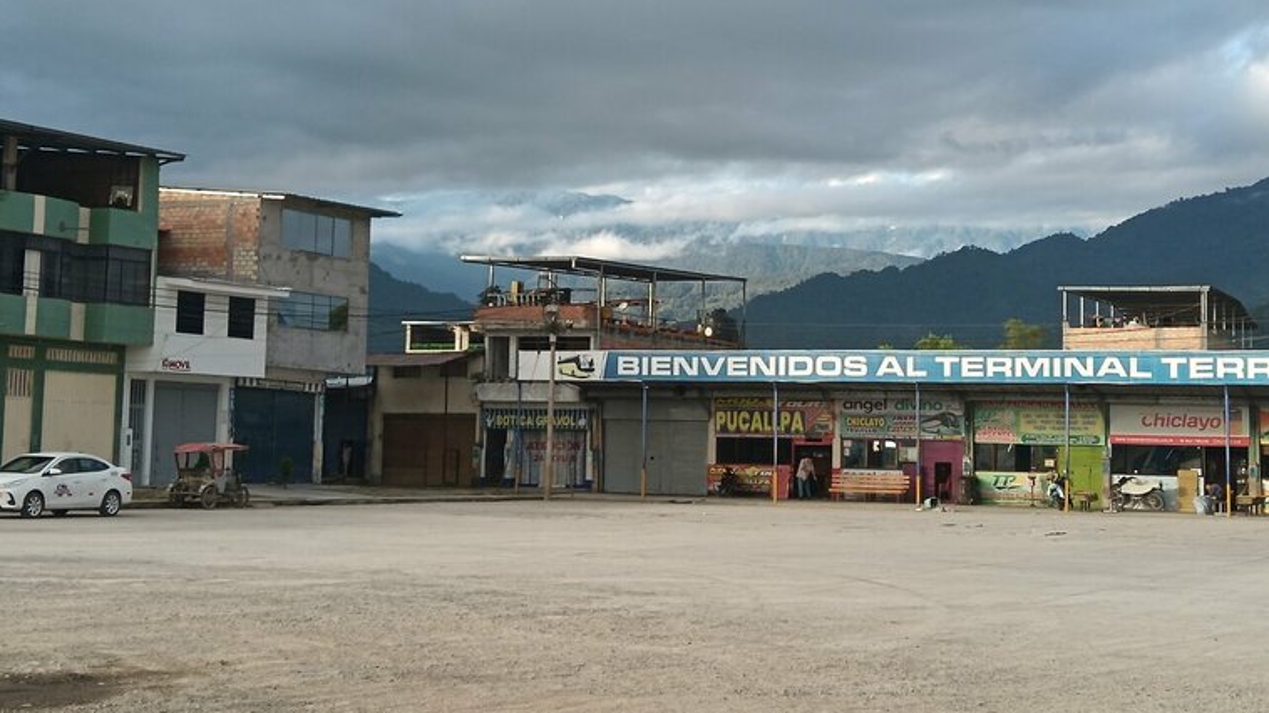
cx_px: 634
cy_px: 251
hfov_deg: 35.5
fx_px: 1985
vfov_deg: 20.3
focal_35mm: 59
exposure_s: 1/241
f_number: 1.9
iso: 100
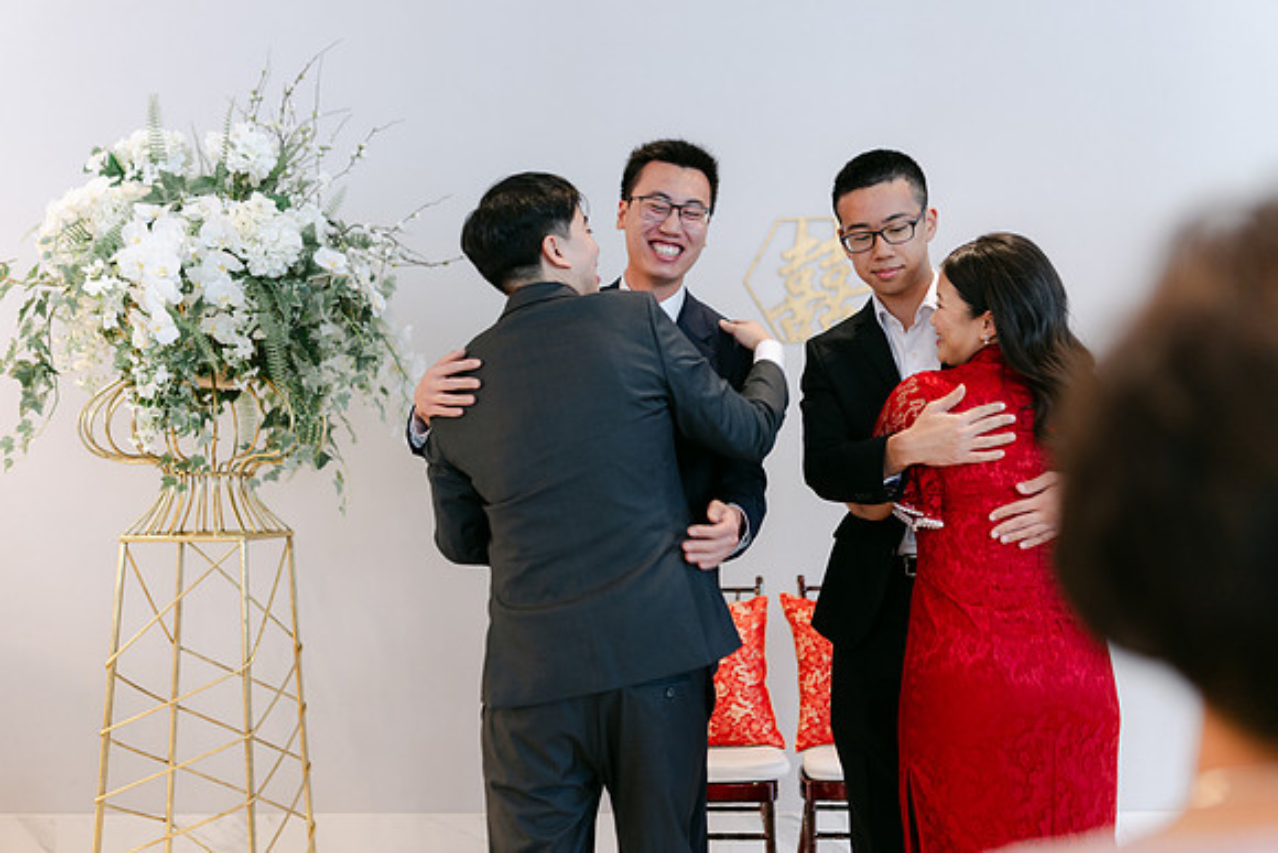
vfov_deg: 37.9
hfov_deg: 54.4
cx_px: 639
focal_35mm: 35
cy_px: 426
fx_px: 1243
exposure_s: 1/125
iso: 250
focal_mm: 35
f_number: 1.4
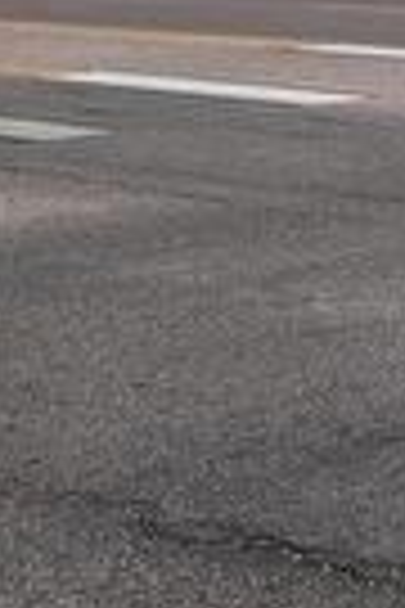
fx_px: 2396
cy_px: -536
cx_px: 1274
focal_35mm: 142
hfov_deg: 8.1
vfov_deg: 12.9
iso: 25
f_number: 1.8
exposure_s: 1/349
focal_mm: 5.4
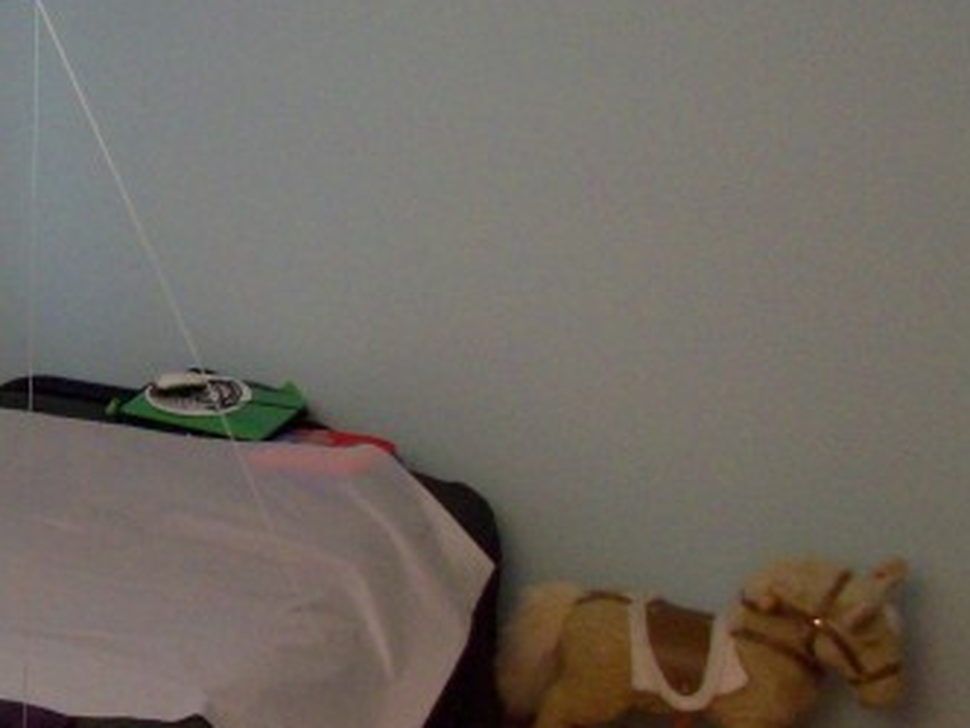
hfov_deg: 22.5
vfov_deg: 18.0
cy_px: 351
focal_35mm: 82
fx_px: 2298
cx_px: -96
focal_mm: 5.7
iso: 160
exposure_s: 1/8.04
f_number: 2.8
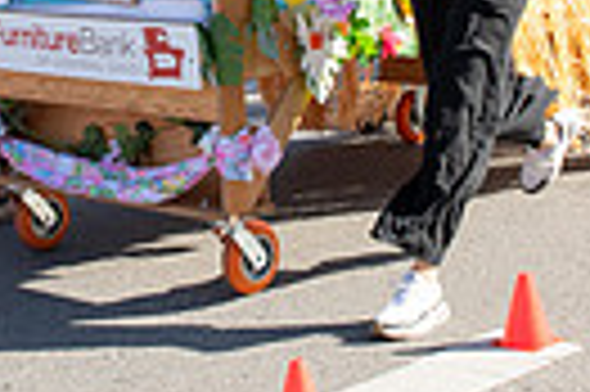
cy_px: -45
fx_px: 1735
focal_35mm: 106
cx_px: 203
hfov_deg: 19.2
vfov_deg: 12.6
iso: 500
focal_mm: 24
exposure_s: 1/200
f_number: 11
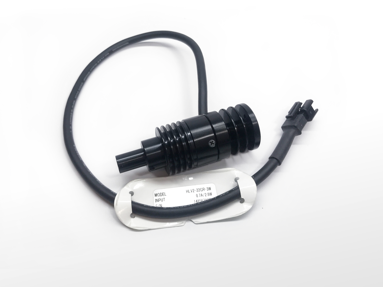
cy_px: 133
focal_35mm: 30
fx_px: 332
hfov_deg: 60.0
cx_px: 192
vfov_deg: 46.8
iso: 20
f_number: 1.8
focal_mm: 3.99
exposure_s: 1/218
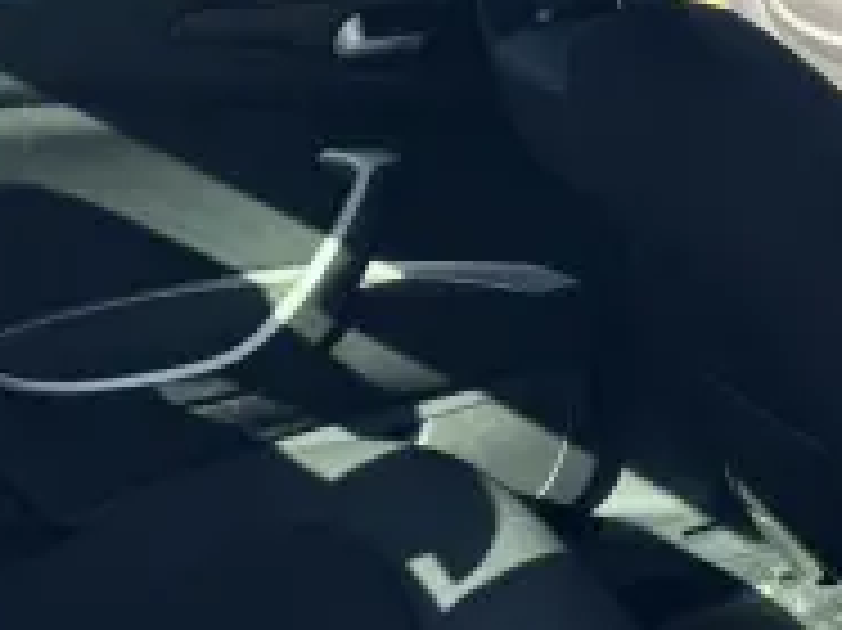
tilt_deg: -30.4
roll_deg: +3.7
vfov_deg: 17.2
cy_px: 747
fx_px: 1993
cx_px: 797
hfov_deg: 23.1
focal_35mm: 82
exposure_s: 1/311
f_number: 1.78
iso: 80
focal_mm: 6.76
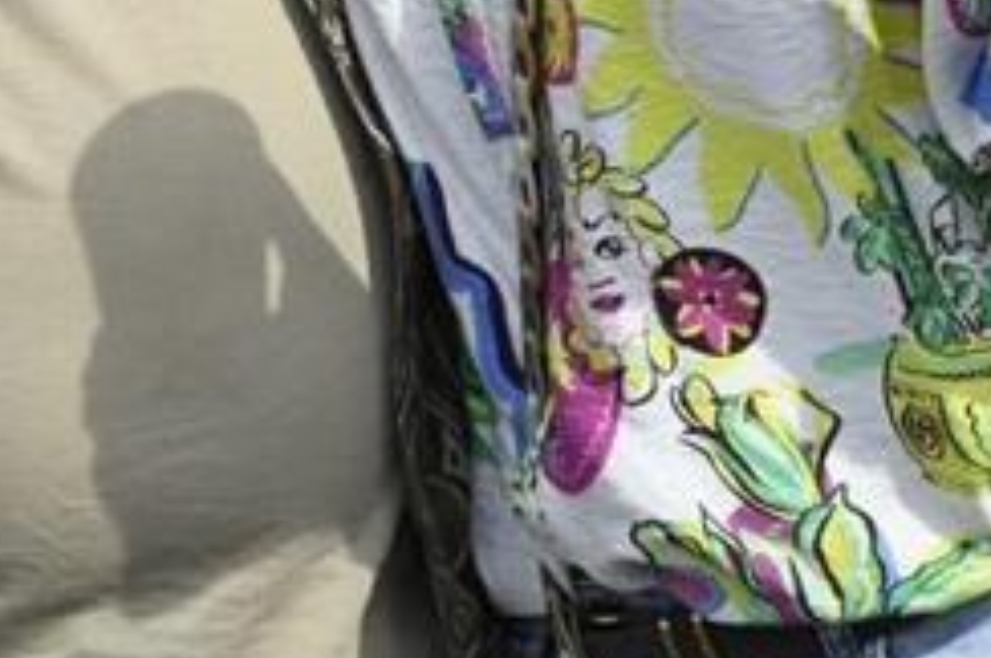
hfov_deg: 10.5
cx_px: 0
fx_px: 5361
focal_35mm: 195
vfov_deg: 6.8
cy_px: -611
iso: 100
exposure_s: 1/320
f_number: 6.3
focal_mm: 48
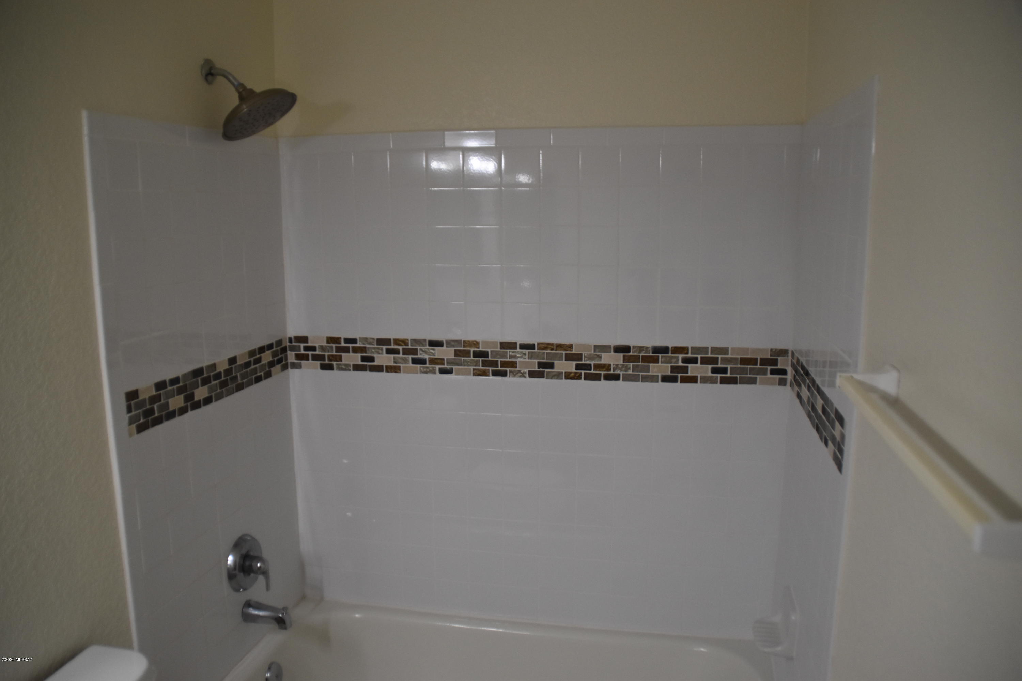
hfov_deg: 67.4
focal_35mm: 27
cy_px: 340
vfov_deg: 47.9
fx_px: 766
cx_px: 511
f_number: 3.5
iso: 800
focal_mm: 18
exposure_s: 1/160
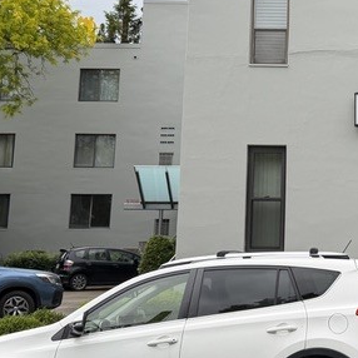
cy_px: 61
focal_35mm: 76
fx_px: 889
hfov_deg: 22.1
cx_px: 335
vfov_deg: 22.4
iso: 100
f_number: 1.78
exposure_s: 1/4167
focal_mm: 6.76
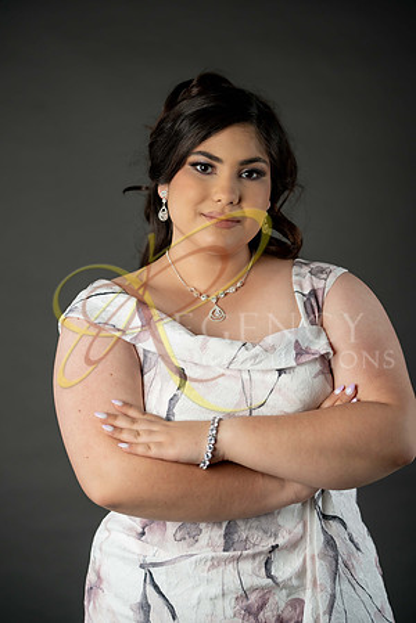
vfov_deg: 29.2
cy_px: 312
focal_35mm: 69
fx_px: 1196
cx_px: 208
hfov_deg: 19.7
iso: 250
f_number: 3.2
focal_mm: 69
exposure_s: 1/250
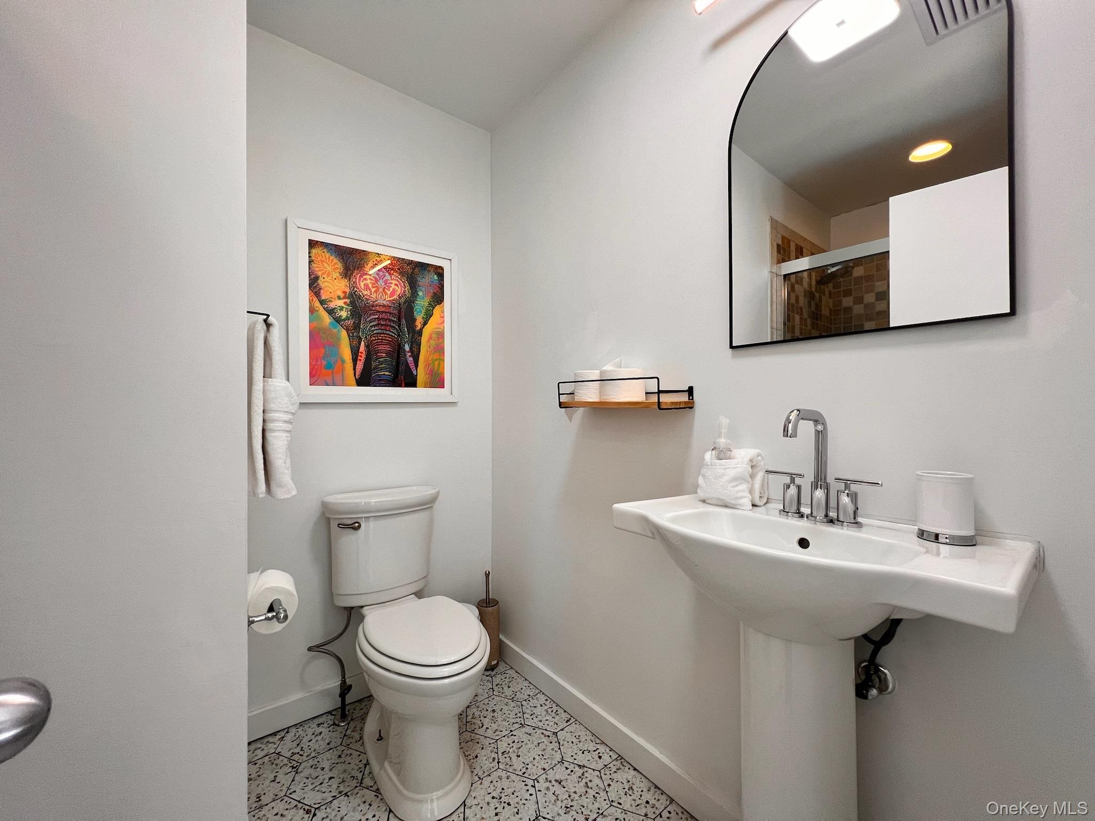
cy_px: 410
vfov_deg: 89.9
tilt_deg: -1.1
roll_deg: +0.2
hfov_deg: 106.2
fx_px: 411
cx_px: 548
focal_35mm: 13
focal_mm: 1.57
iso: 125
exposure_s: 1/120
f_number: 1.8
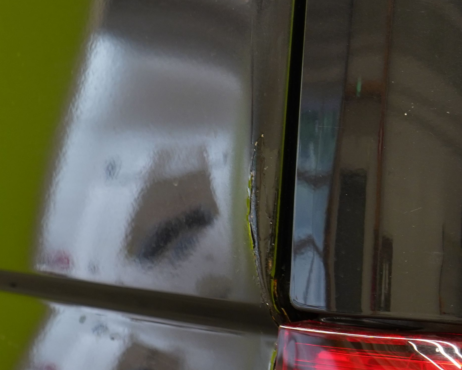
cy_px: 244
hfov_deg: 18.9
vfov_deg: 16.3
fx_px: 1285
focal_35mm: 94
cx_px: 602
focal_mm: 31
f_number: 5
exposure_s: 1/25
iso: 800
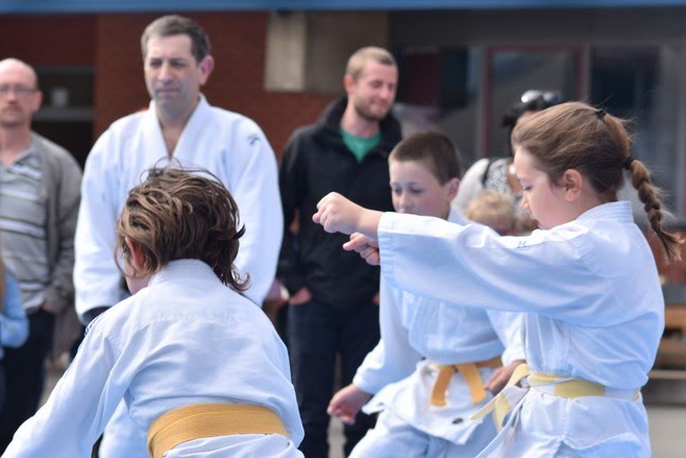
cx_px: 272
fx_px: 3202
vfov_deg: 8.2
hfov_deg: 12.2
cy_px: 329
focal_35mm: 168
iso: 100
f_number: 4.5
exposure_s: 1/500
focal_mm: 72
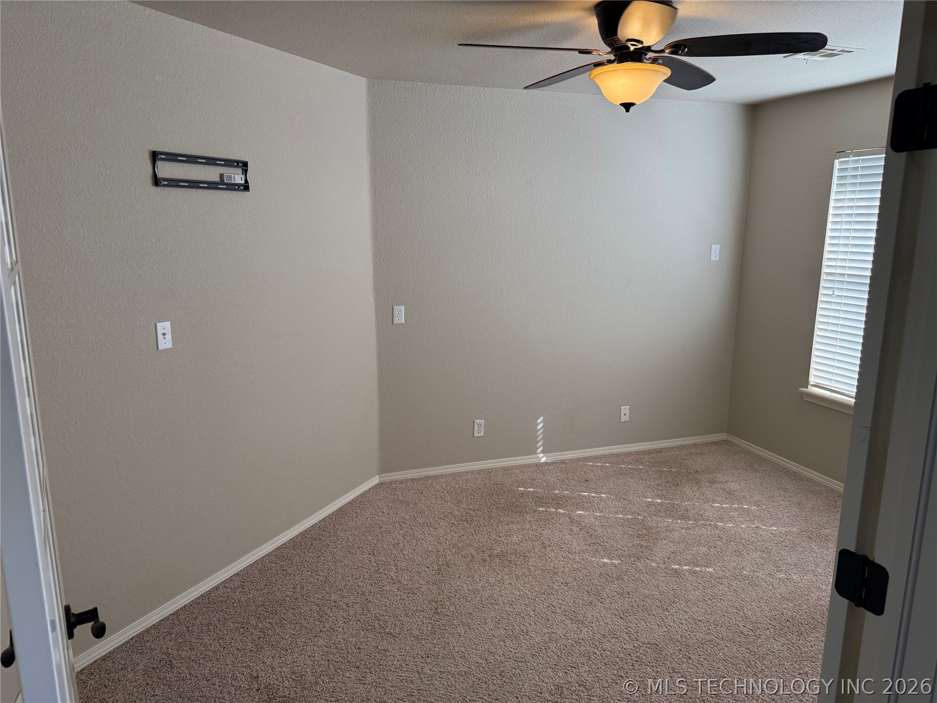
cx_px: 468
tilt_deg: -11.0
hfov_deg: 71.6
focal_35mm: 24
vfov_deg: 56.8
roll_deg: +0.0
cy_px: 352
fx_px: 650
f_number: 1.78
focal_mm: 6.76
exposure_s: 1/221
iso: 160
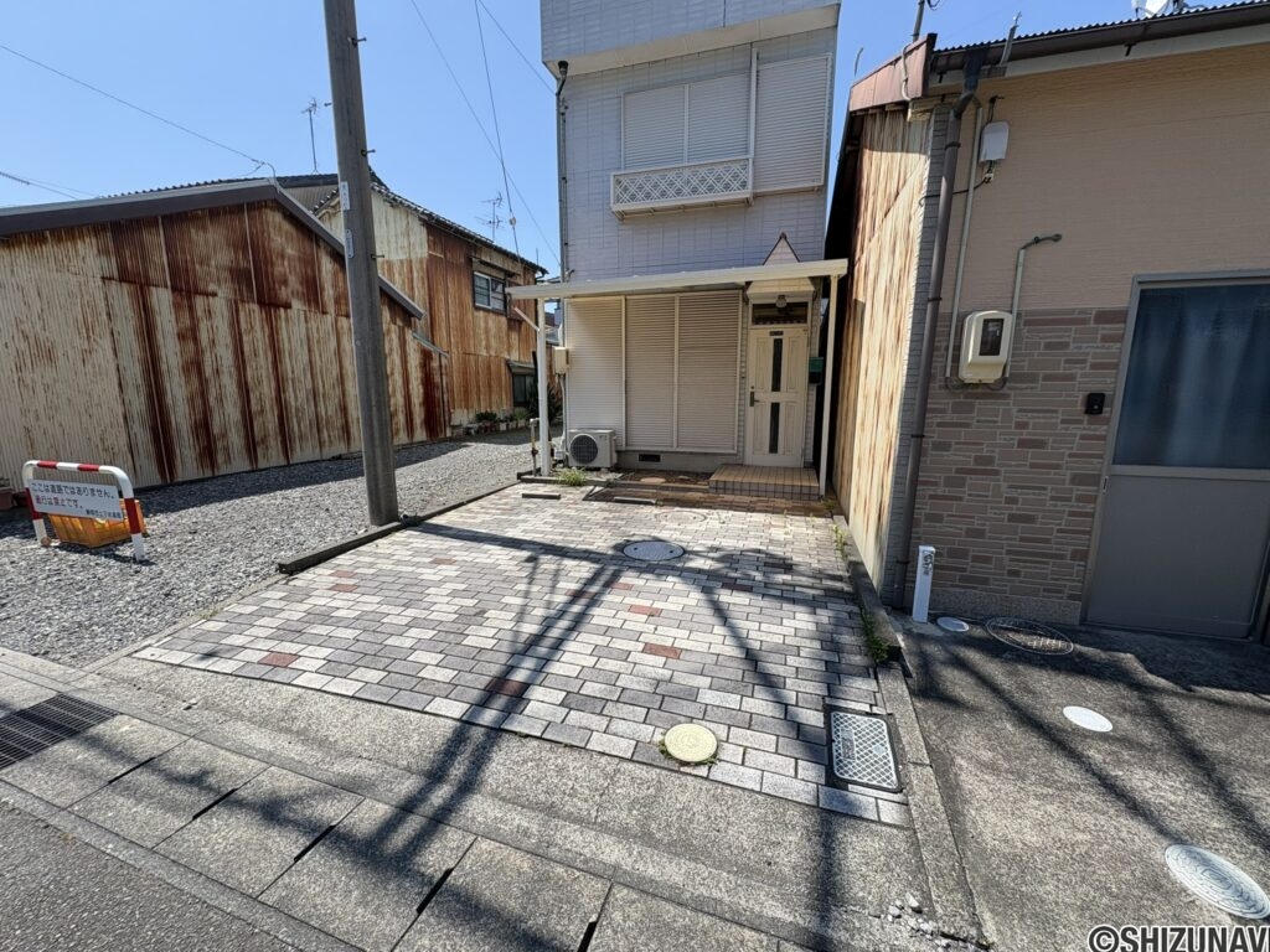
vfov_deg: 85.7
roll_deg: +0.3
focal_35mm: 14
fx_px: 514
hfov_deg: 102.1
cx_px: 635
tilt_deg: -9.5
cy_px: 476
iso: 50
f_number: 2.2
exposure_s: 1/1927
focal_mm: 2.22
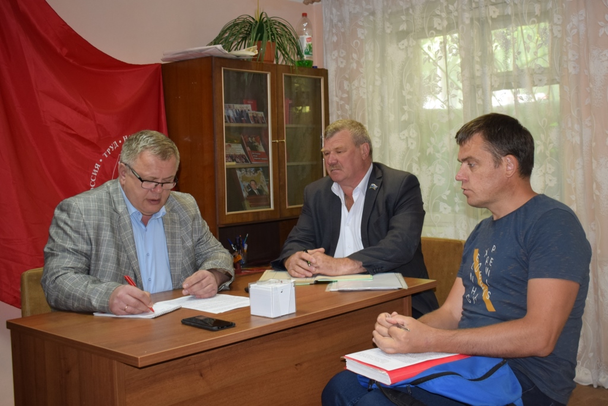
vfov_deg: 35.5
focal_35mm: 38
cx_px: 304
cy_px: 203
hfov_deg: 51.3
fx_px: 633
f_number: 4.5
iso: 800
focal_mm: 25
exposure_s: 1/80
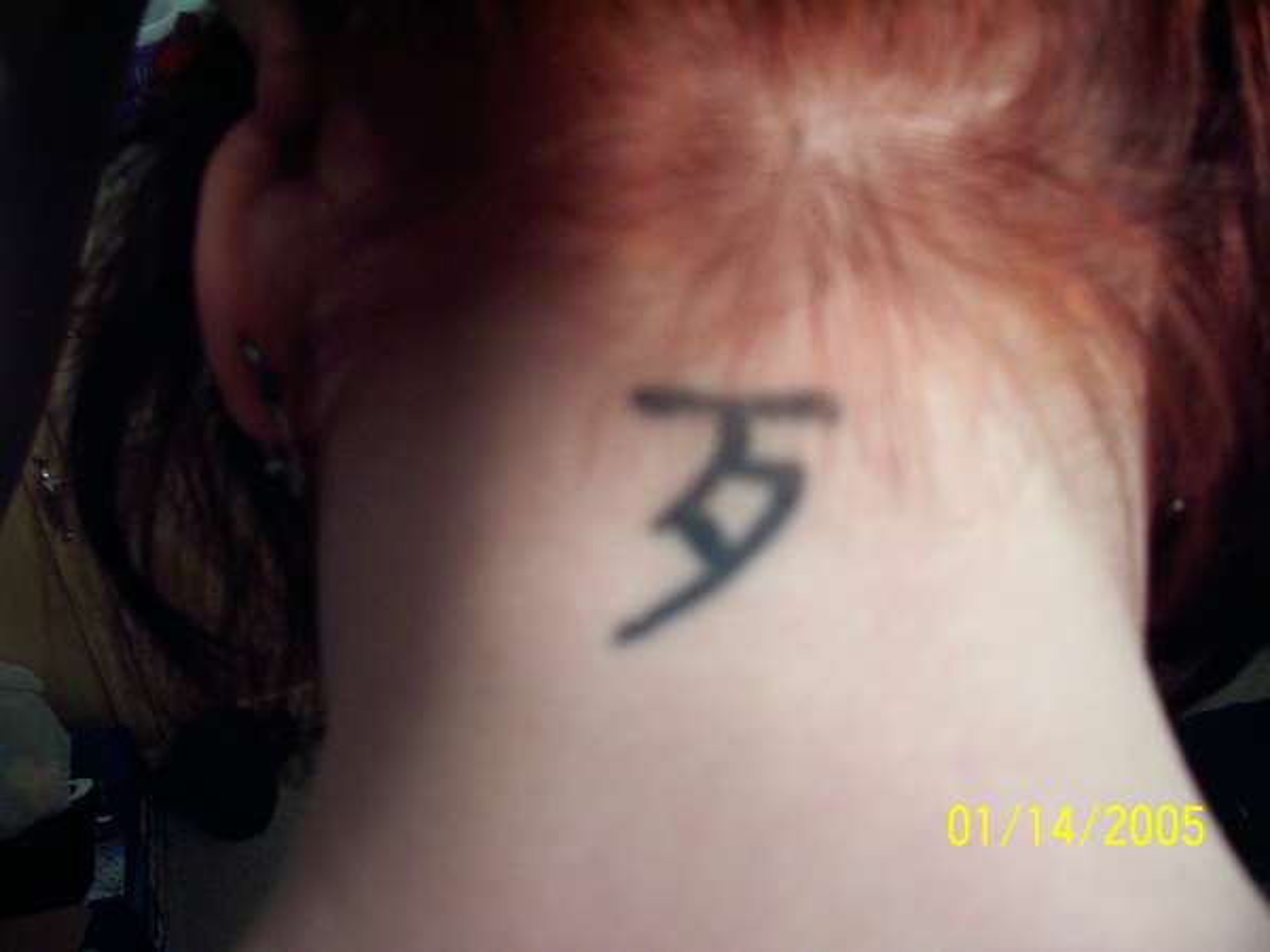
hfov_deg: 54.0
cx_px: 635
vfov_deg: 41.8
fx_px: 1247
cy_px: 476
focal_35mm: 34
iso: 160
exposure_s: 1/23.9
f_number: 2.7
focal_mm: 5.6
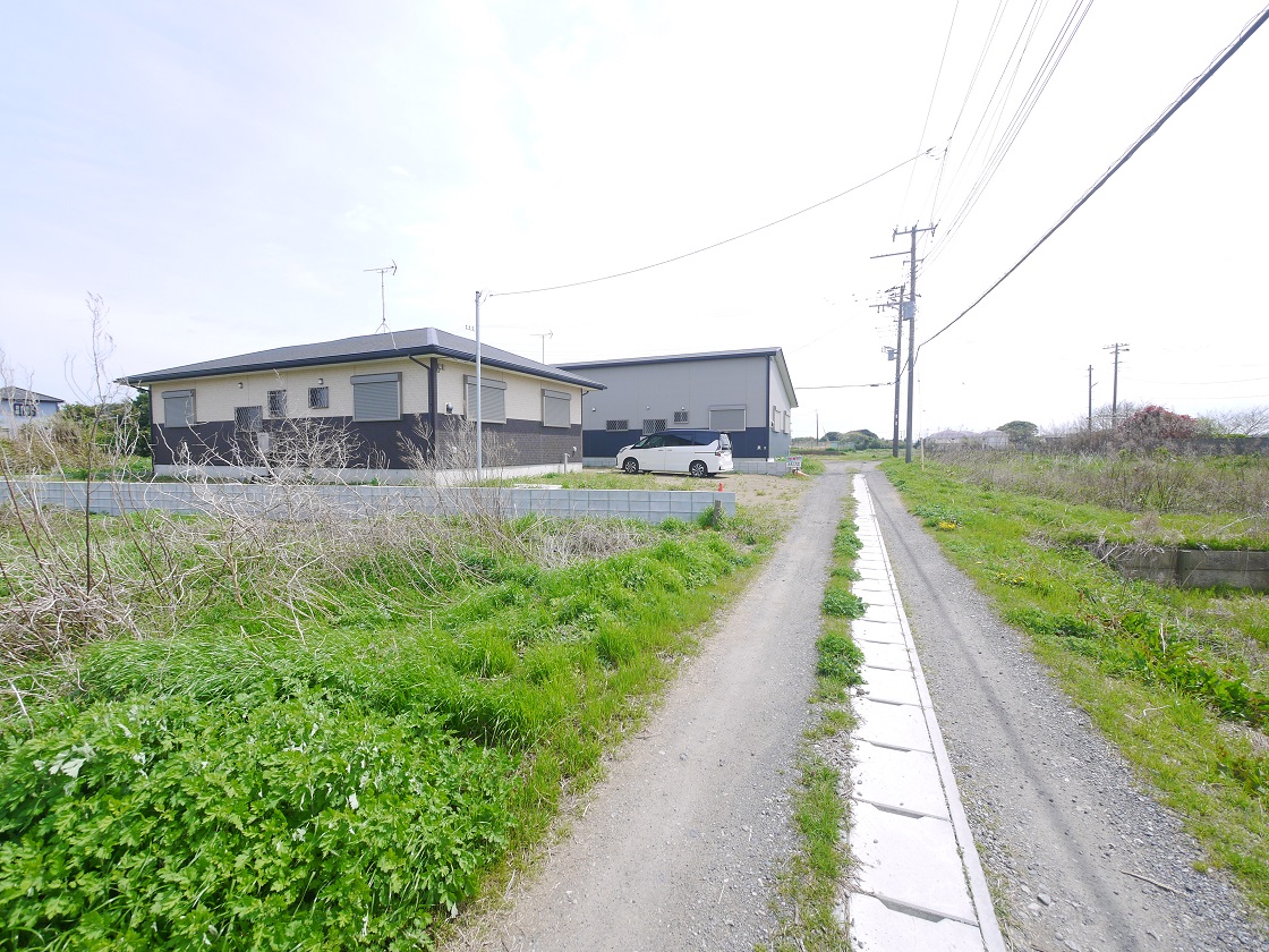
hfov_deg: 102.1
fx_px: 513
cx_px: 634
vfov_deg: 85.7
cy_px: 476
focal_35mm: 14
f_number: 7.1
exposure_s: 1/320
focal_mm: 7
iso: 160
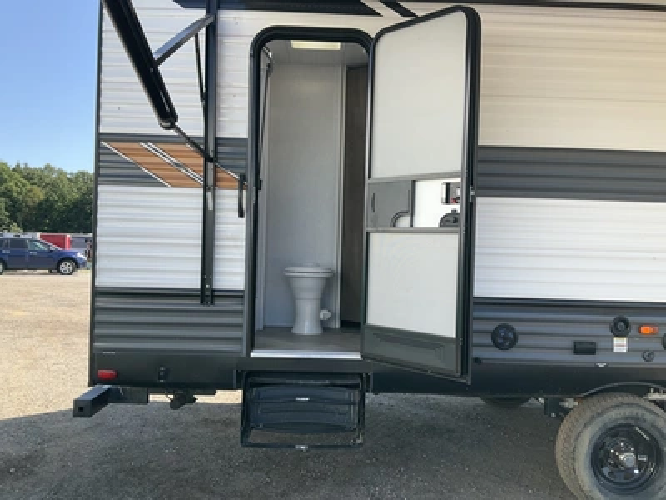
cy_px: 250
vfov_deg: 48.2
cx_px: 333
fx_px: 558
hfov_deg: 61.7
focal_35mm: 29
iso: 25
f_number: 1.8
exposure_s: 1/606
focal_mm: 3
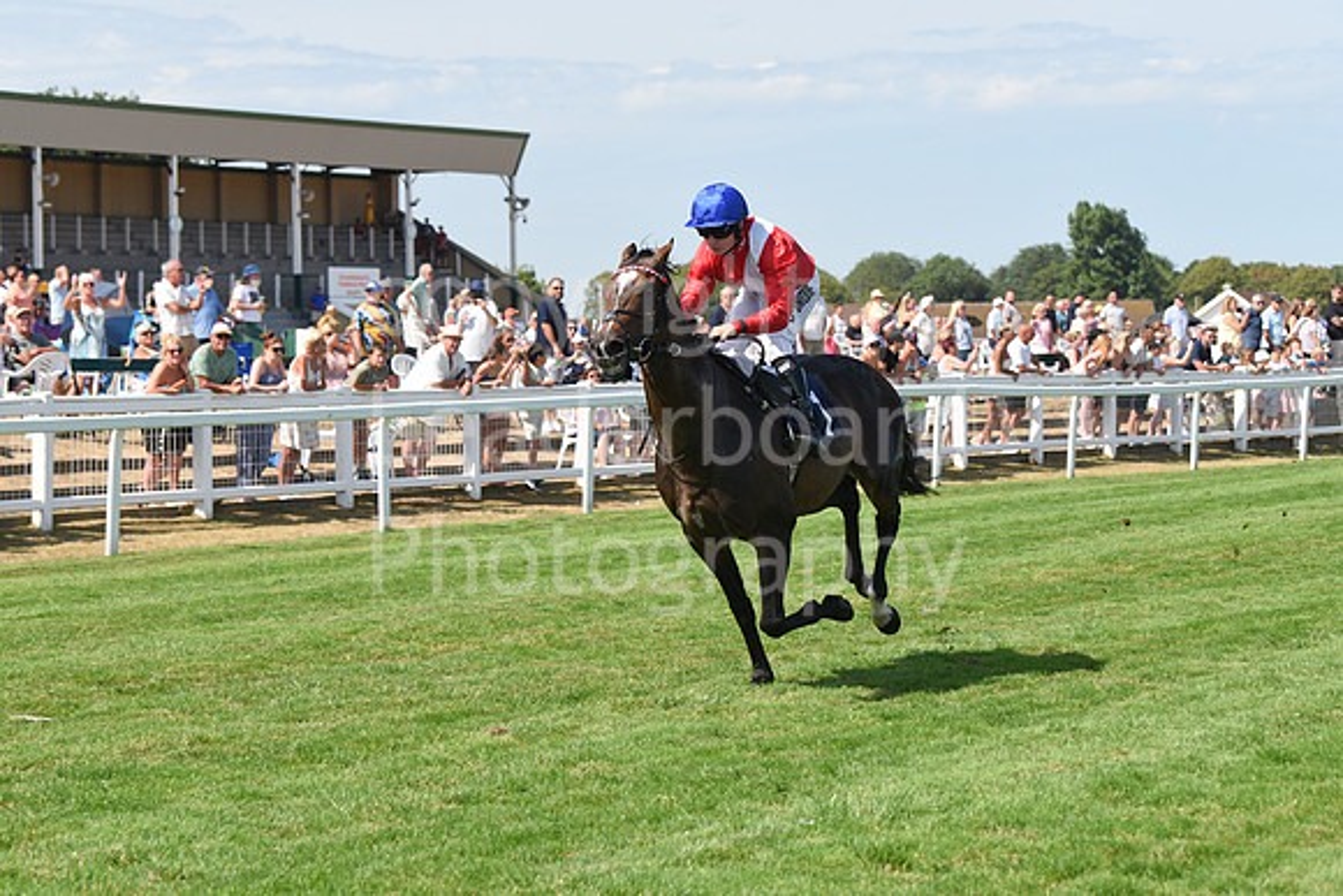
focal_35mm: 92
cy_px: 448
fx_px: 3433
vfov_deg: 14.9
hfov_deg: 22.1
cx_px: 672
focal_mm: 92
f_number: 5.6
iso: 400
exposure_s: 1/1600
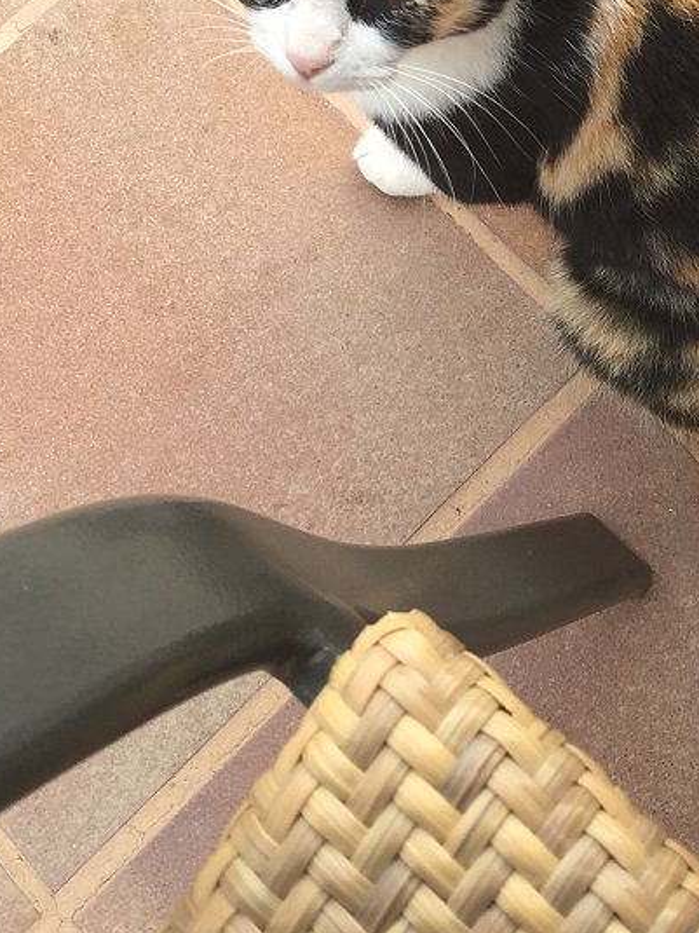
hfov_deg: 23.2
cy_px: 205
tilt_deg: -70.9
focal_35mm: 62
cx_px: 585
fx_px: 1670
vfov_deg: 30.5
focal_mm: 4.15
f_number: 2.2
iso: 32
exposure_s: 1/158
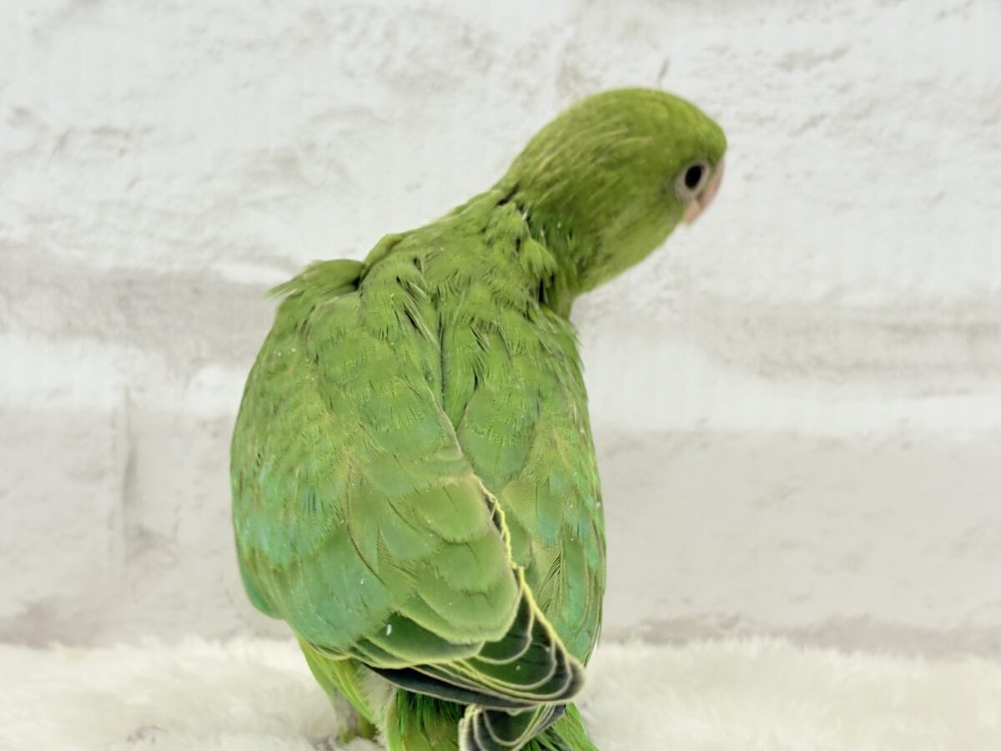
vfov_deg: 28.0
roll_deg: -1.7
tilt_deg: -1.8
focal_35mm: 52
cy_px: 376
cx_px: 500
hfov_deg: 36.8
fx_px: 1504
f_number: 1.6
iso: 64
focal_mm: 5.96
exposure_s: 1/100
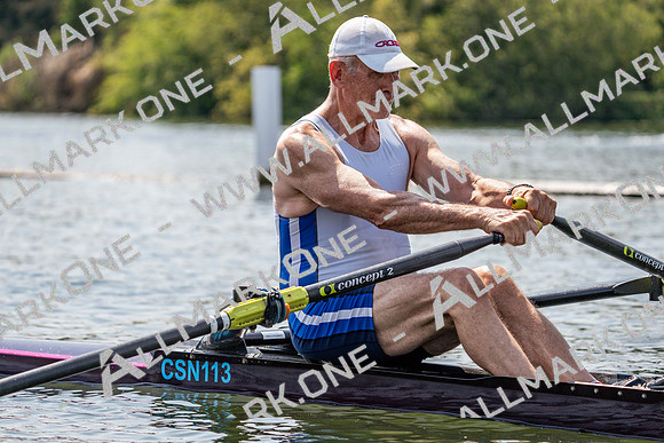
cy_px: 222
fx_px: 3690
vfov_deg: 6.9
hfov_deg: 10.3
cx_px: 332
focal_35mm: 200
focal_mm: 200
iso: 200
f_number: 5.6
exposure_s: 1/1600
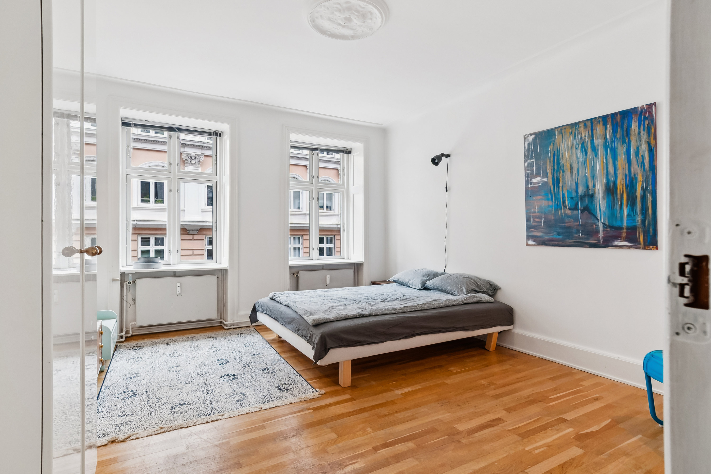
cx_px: 356
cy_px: 237
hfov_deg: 90.0
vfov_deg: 67.4
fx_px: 355
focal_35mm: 18
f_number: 10
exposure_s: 1/3.33
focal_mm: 12
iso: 250
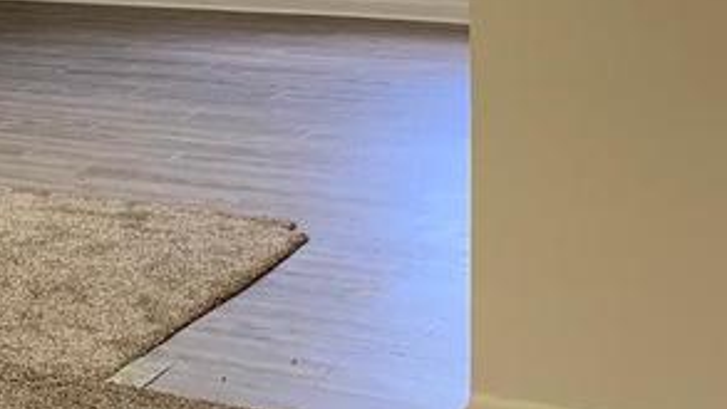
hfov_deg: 18.3
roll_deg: +3.3
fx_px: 1909
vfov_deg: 12.0
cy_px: -59
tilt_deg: -5.8
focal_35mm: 99
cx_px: -464
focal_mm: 4.25
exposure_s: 1/60
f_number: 1.8
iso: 125
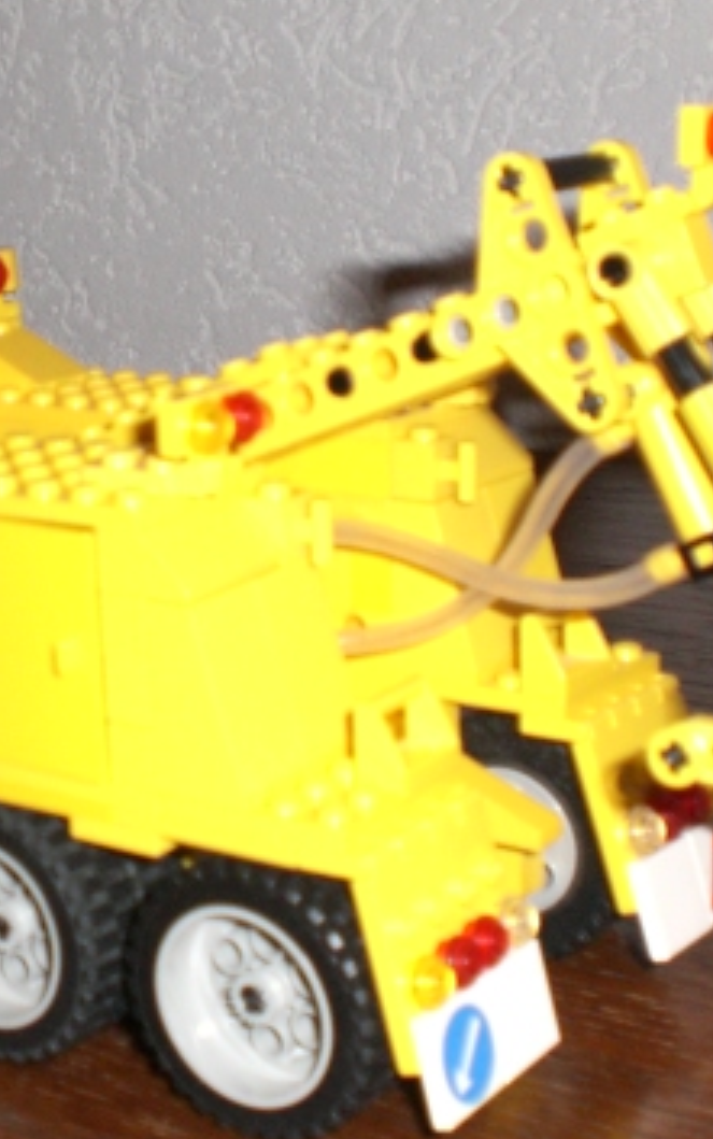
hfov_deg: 17.7
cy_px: 590
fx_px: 2267
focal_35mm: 73
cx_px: 139
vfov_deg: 28.2
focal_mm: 6.3
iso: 200
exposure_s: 1/60
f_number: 3.1
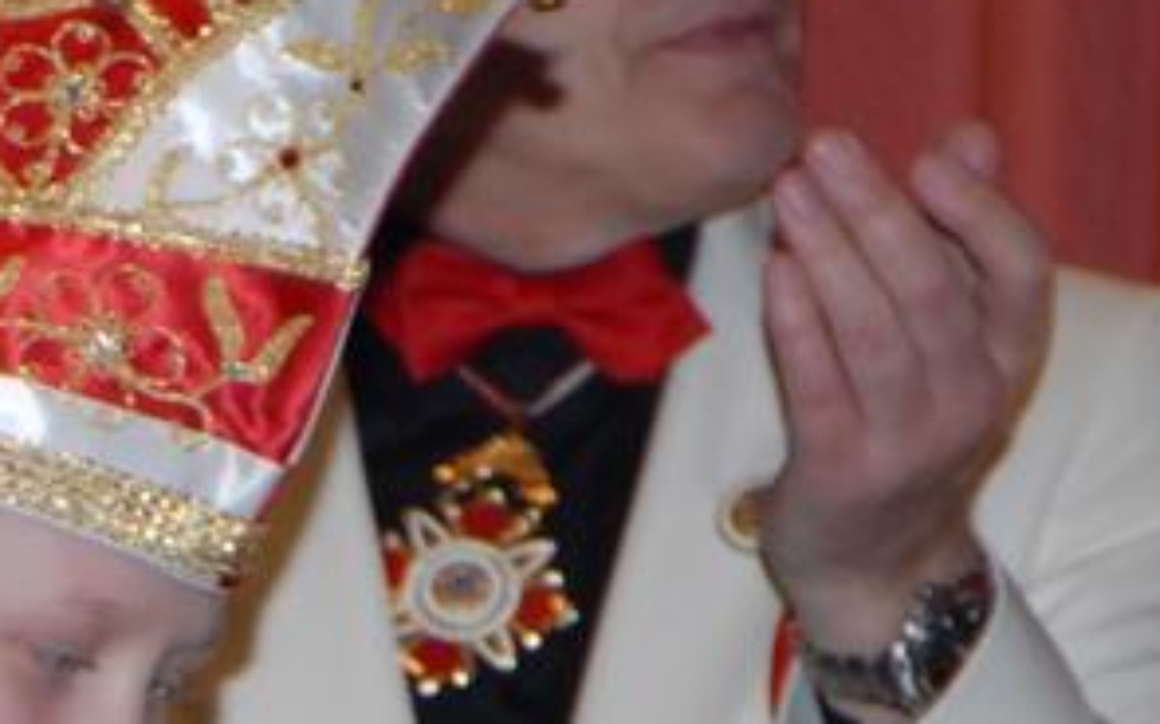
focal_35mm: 487
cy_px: 830
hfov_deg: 4.3
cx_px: -1003
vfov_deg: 2.7
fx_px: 15387
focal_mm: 82
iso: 400
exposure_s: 1/100
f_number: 5.6
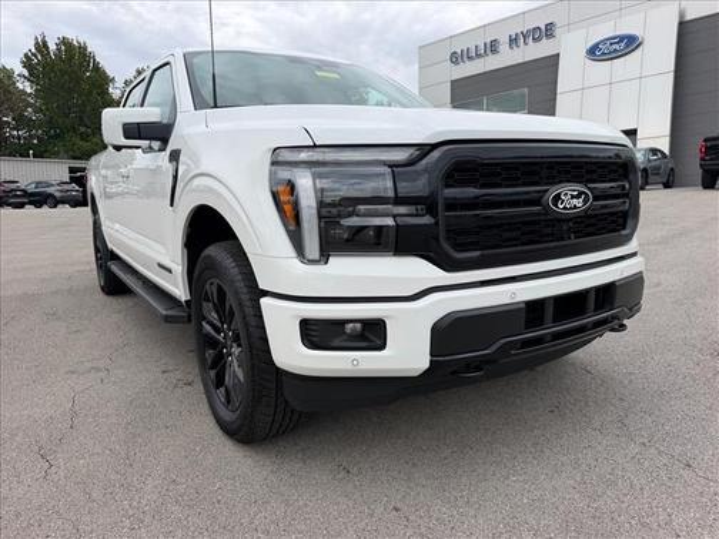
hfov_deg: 71.6
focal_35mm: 24
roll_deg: +1.7
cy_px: 270
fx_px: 498
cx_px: 360
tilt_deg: -6.7
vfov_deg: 56.8
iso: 80
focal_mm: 6.76
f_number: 1.78
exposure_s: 1/1230
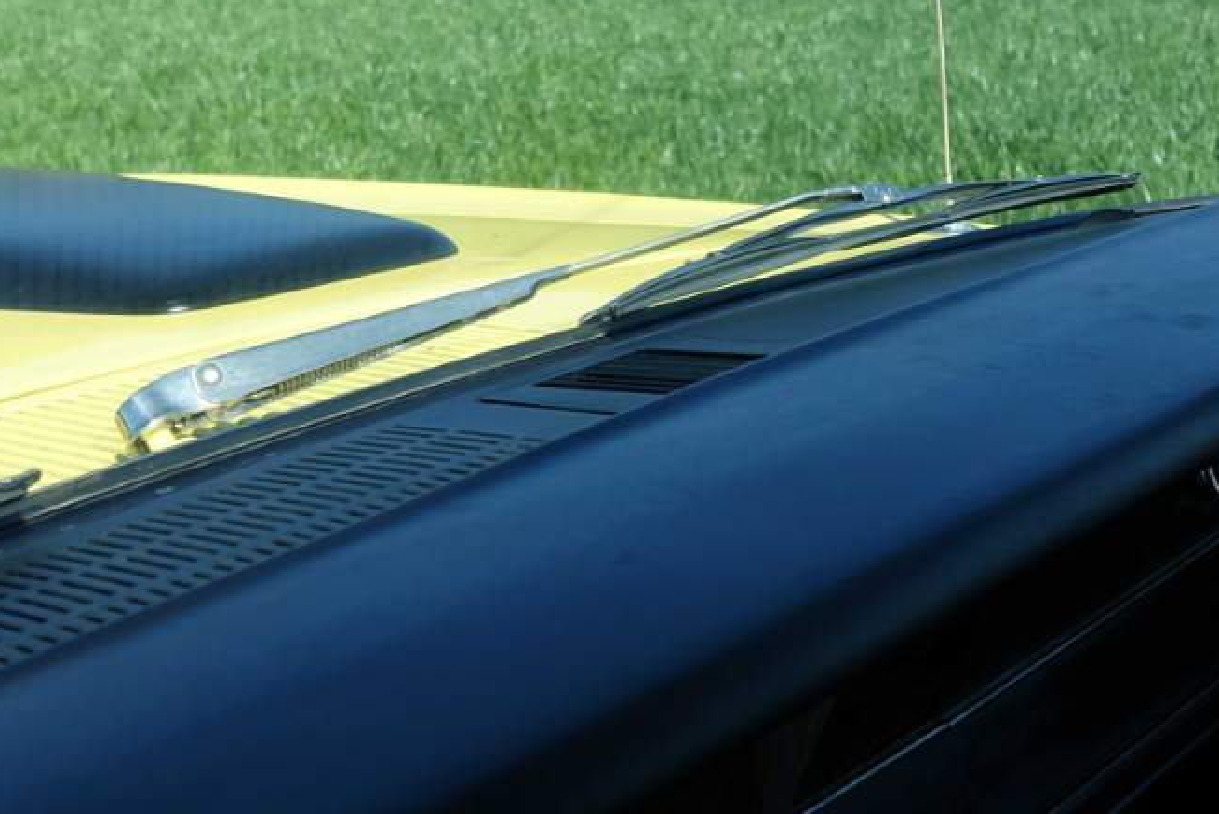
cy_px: 486
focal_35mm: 58
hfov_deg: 34.5
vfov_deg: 23.4
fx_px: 1964
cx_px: 614
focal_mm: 12.2
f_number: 4
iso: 125
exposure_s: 1/500
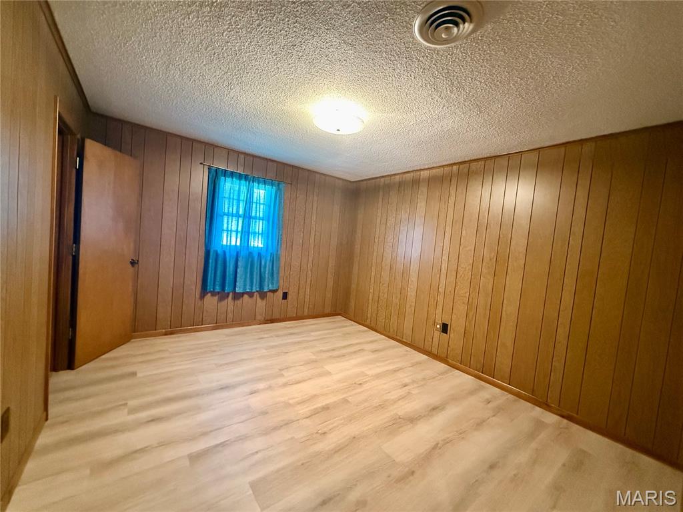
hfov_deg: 102.1
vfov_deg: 85.7
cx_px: 342
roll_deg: -5.0
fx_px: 276
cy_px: 256
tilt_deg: -2.8
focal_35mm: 14
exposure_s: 1/60
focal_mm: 2.22
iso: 1000
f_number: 2.2
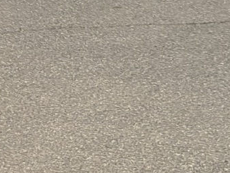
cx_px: 357
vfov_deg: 6.3
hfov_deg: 8.6
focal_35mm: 225
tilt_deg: -3.7
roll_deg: +0.3
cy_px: -218
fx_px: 1495
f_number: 1.78
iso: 500
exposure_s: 1/34
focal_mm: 6.76
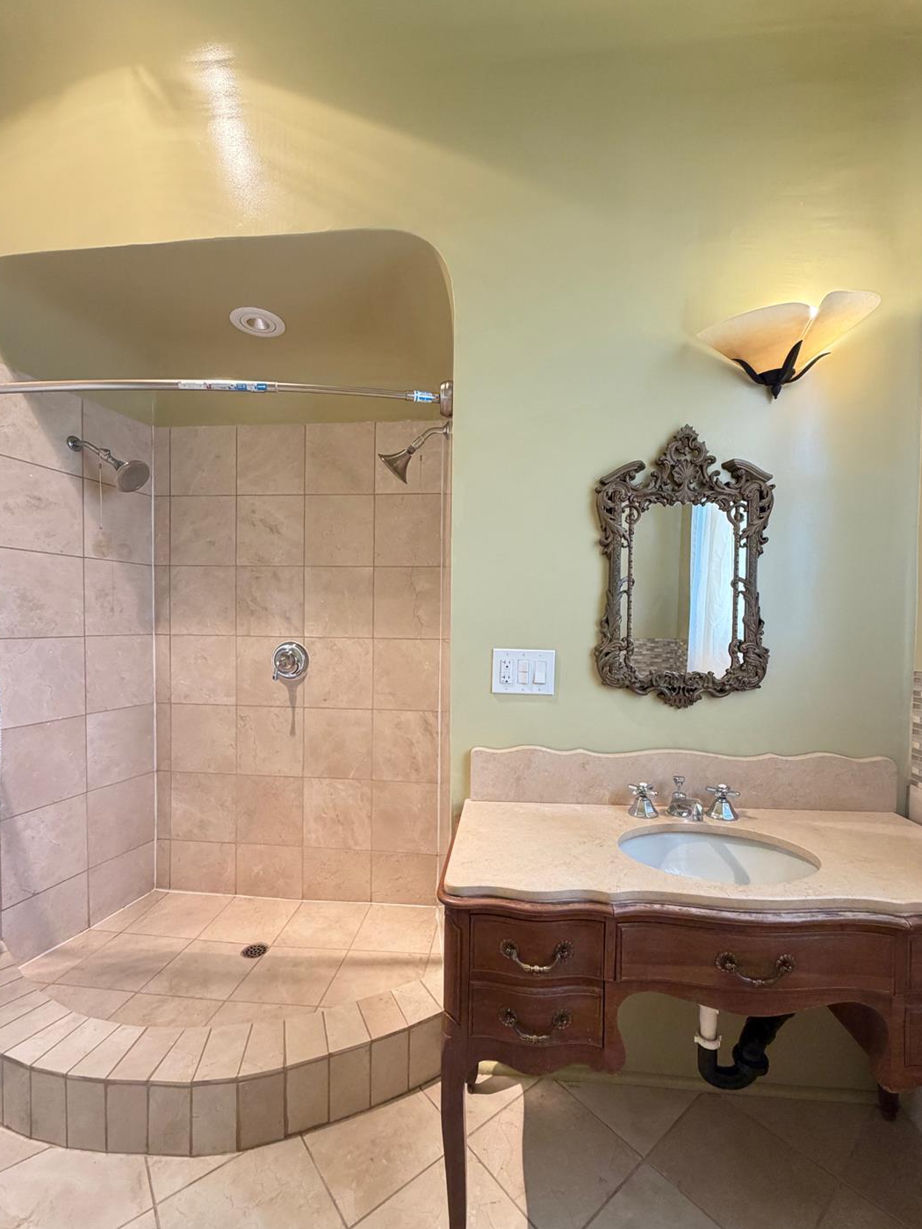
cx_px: 470
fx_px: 532
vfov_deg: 98.1
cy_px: 641
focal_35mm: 15
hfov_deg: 81.8
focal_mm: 2.22
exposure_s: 1/60
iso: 320
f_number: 2.2
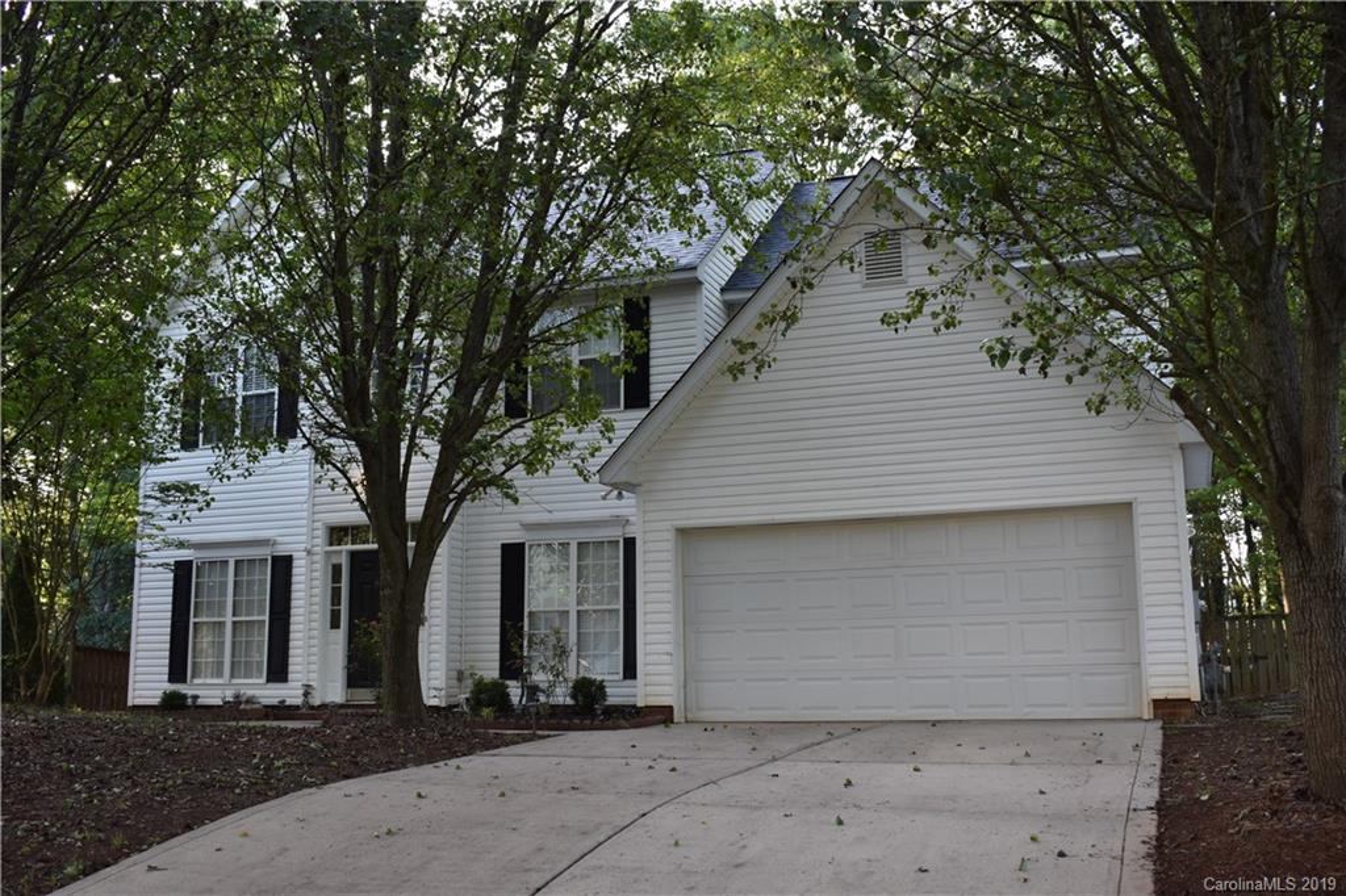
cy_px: 448
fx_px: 1345
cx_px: 673
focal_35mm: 36
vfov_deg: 36.8
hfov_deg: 53.1
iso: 400
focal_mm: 24
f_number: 5
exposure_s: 1/100
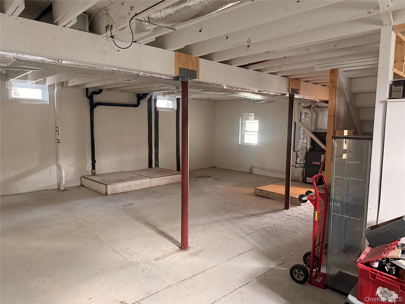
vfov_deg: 56.8
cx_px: 202
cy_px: 152
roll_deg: +0.7
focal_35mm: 24
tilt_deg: -5.1
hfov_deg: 71.6
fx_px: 281
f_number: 1.78
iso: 1000
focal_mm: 6.76
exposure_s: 1/40
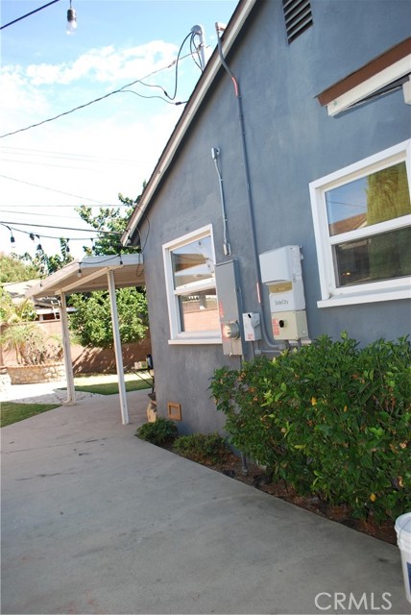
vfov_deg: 67.3
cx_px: 206
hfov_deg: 48.0
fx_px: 461
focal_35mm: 27
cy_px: 308
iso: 100
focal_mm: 18
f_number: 3.5
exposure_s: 1/160
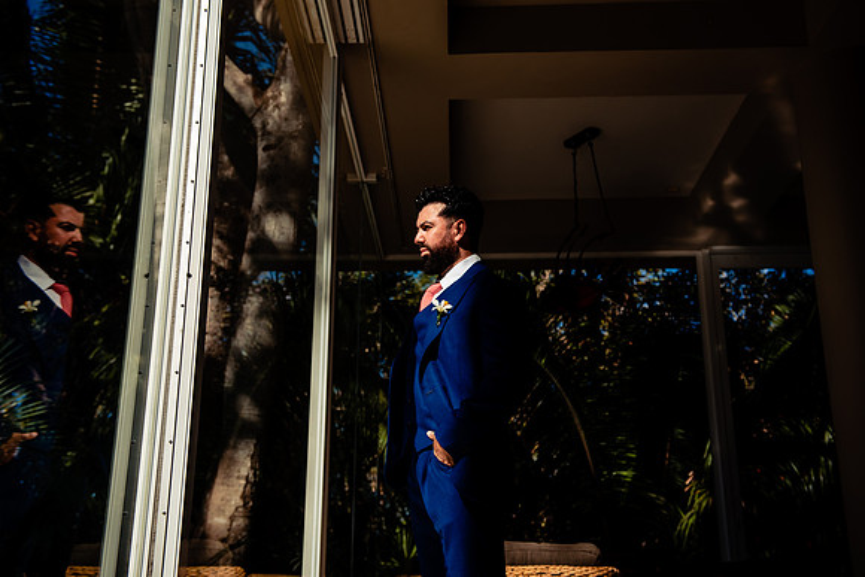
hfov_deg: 46.4
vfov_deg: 31.9
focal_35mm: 42
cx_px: 432
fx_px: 1009
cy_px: 288
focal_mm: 42
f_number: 4
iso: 250
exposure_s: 1/2500
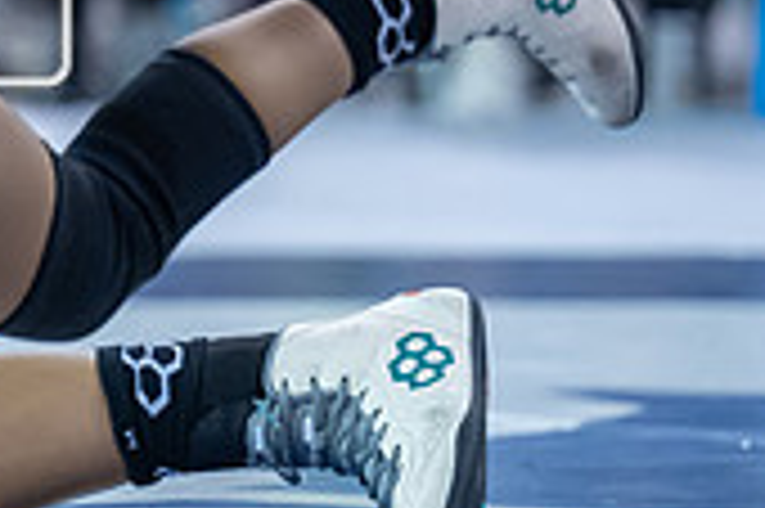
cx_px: -590
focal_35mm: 582
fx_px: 12355
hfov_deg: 3.5
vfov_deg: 2.4
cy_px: 280
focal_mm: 125
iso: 1800
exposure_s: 1/800
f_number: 2.8
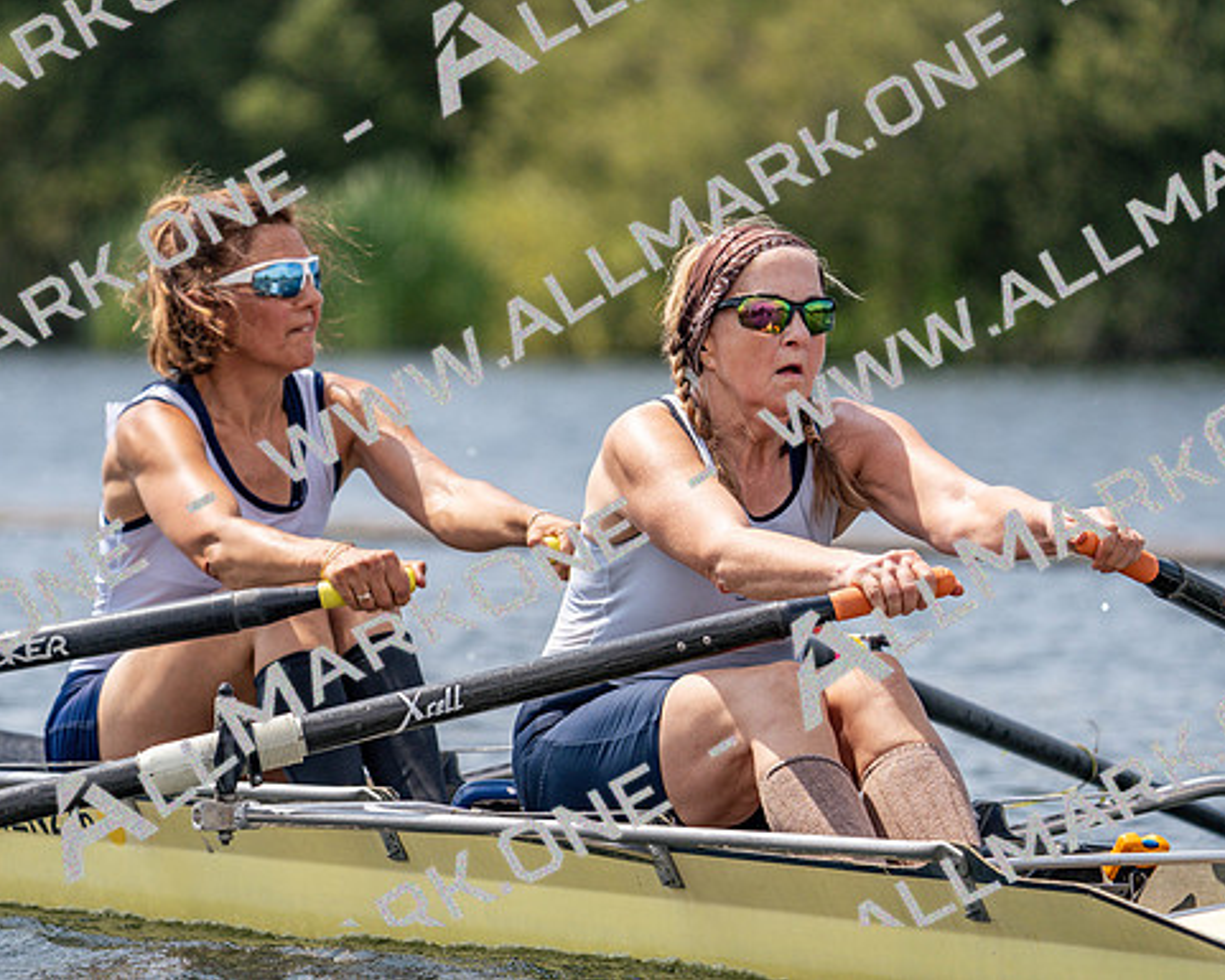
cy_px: 490
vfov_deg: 4.1
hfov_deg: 5.1
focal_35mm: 376
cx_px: 573
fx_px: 13635
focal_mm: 332
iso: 250
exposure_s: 1/1600
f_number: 6.3
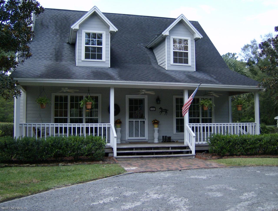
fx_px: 290
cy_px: 106
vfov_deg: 39.9
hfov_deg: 51.2
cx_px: 139
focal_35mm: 36
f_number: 2.8
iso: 100
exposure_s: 1/417
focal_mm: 6
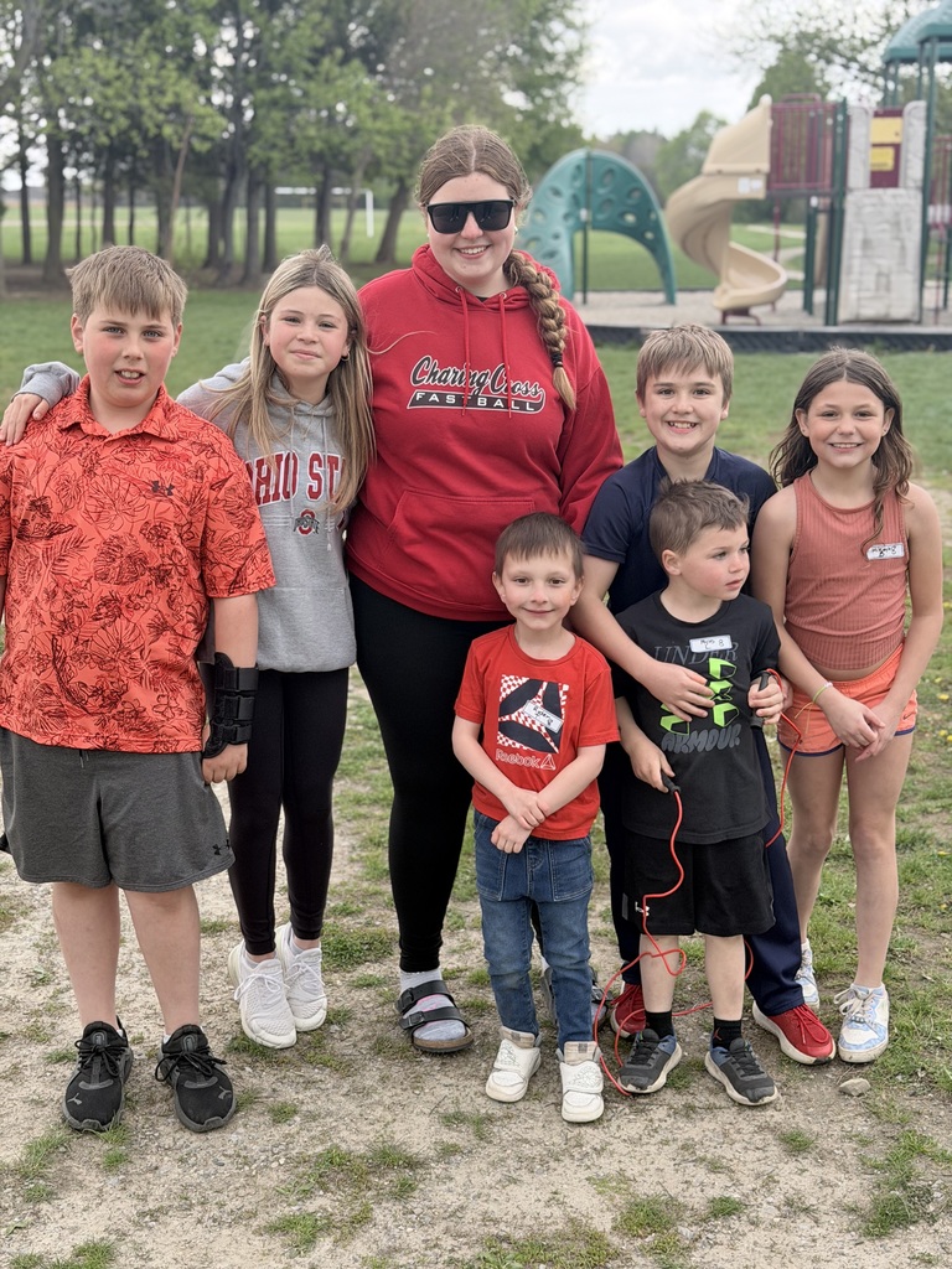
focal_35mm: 48
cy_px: 634
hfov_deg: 30.3
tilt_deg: -13.1
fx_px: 1760
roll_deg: +0.7
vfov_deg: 39.7
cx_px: 476
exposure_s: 1/363
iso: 80
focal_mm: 6.76
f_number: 1.78
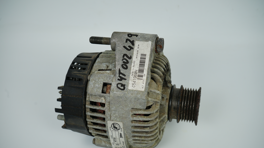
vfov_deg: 29.0
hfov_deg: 49.4
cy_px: 86
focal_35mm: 41
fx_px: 287
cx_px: 132
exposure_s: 1/200
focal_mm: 39
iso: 200
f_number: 7.1
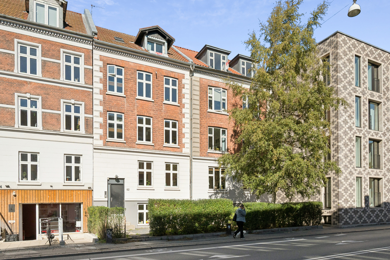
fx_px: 249
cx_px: 195
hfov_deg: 76.1
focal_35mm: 23
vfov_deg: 55.1
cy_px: 130
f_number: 6.3
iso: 1000
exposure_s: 1/8000
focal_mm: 23
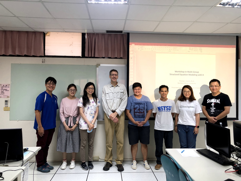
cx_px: 120
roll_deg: -0.1
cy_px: 90
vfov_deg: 49.7
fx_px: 195
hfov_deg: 63.4
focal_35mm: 28
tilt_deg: -0.8
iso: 40
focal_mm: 3.99
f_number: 1.8
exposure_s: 1/30
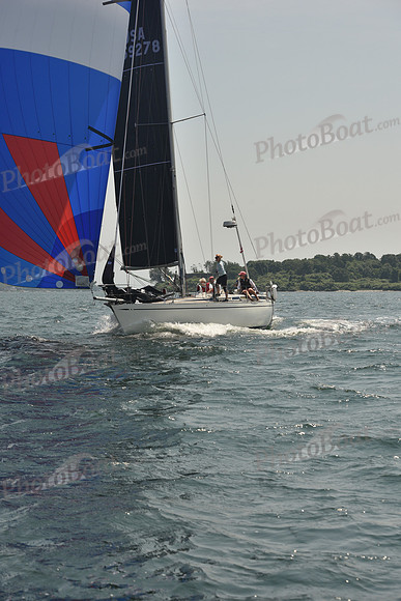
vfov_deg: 28.8
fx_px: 1169
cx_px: 200
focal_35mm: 70
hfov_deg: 19.5
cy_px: 300
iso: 250
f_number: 8
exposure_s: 1/640
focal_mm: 70
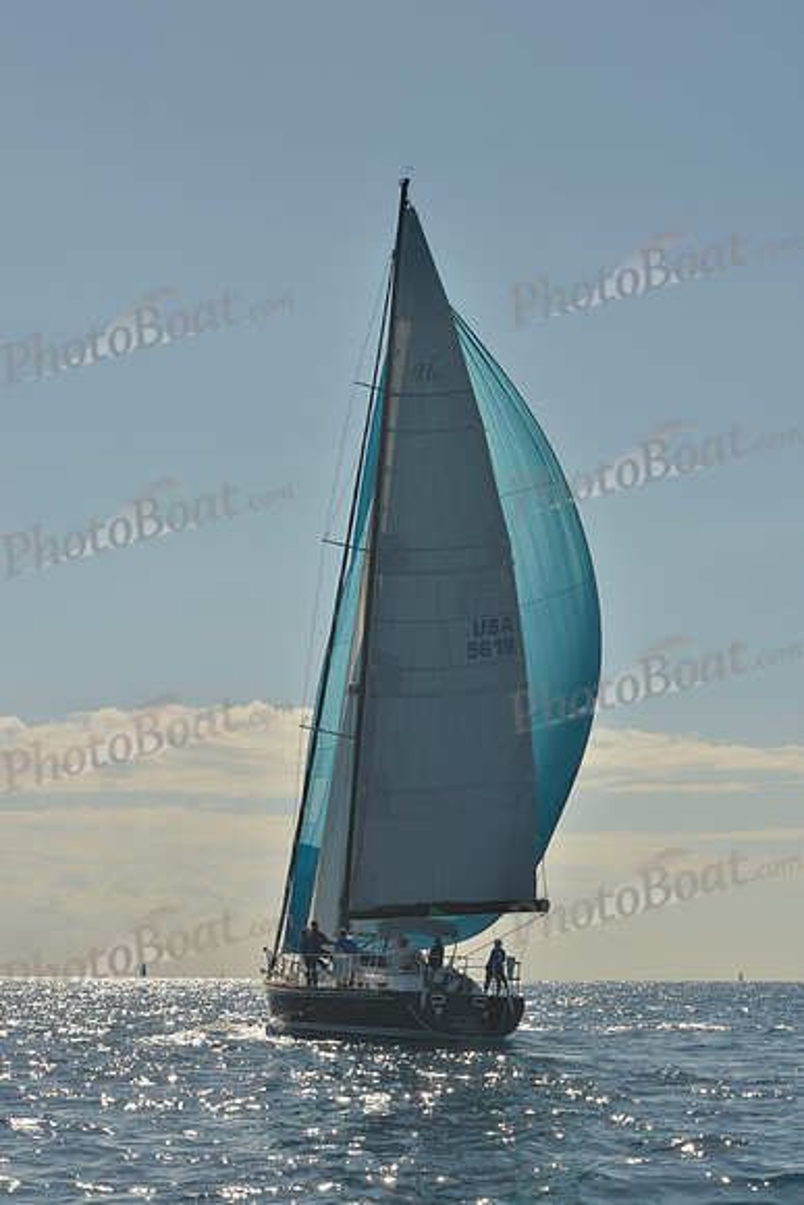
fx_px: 2343
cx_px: 402
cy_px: 602
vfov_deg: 28.8
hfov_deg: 19.5
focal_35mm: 70
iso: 200
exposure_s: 1/500
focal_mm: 70
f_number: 11
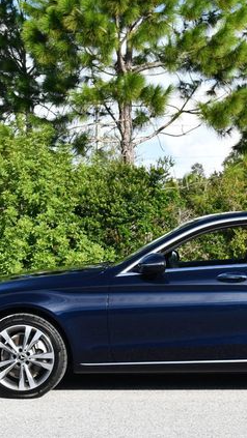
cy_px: 217
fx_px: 1071
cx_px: 215
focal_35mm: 92
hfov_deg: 13.1
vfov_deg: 23.2
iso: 200
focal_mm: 29
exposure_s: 1/250
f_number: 8
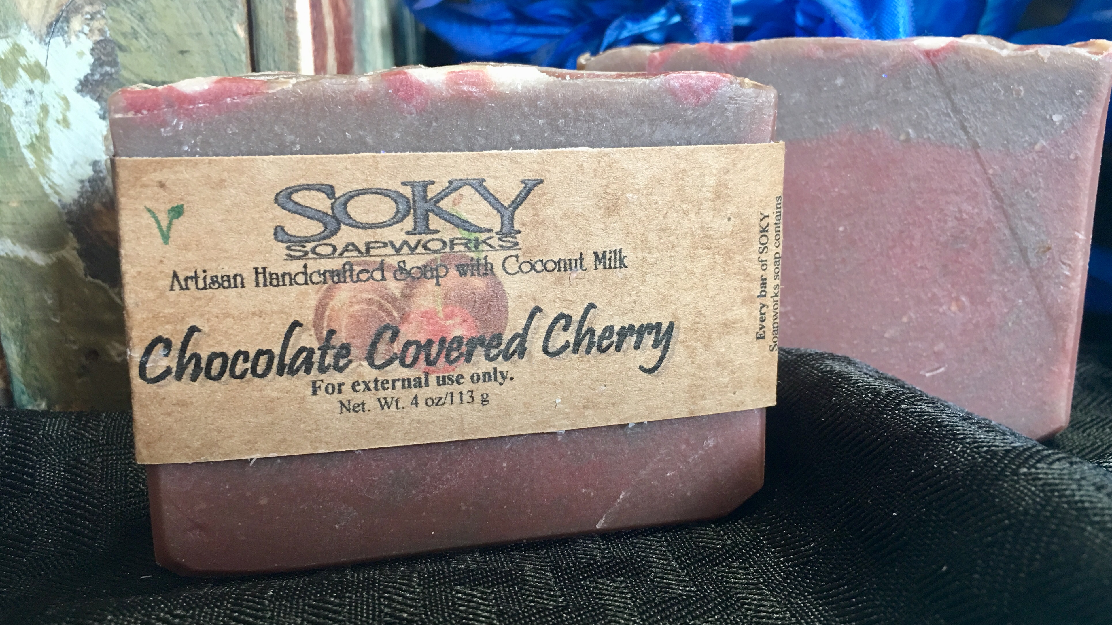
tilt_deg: -12.6
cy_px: 309
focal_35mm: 33
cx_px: 572
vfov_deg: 35.6
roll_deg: +0.0
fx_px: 973
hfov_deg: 59.5
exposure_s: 1/15
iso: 50
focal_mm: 4.15
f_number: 2.2
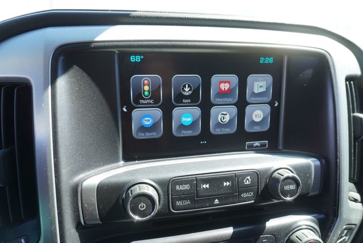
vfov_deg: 53.2
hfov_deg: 73.7
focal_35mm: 24
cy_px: 122
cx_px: 182
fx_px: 242
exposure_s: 1/80
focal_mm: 16
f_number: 4.5
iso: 100
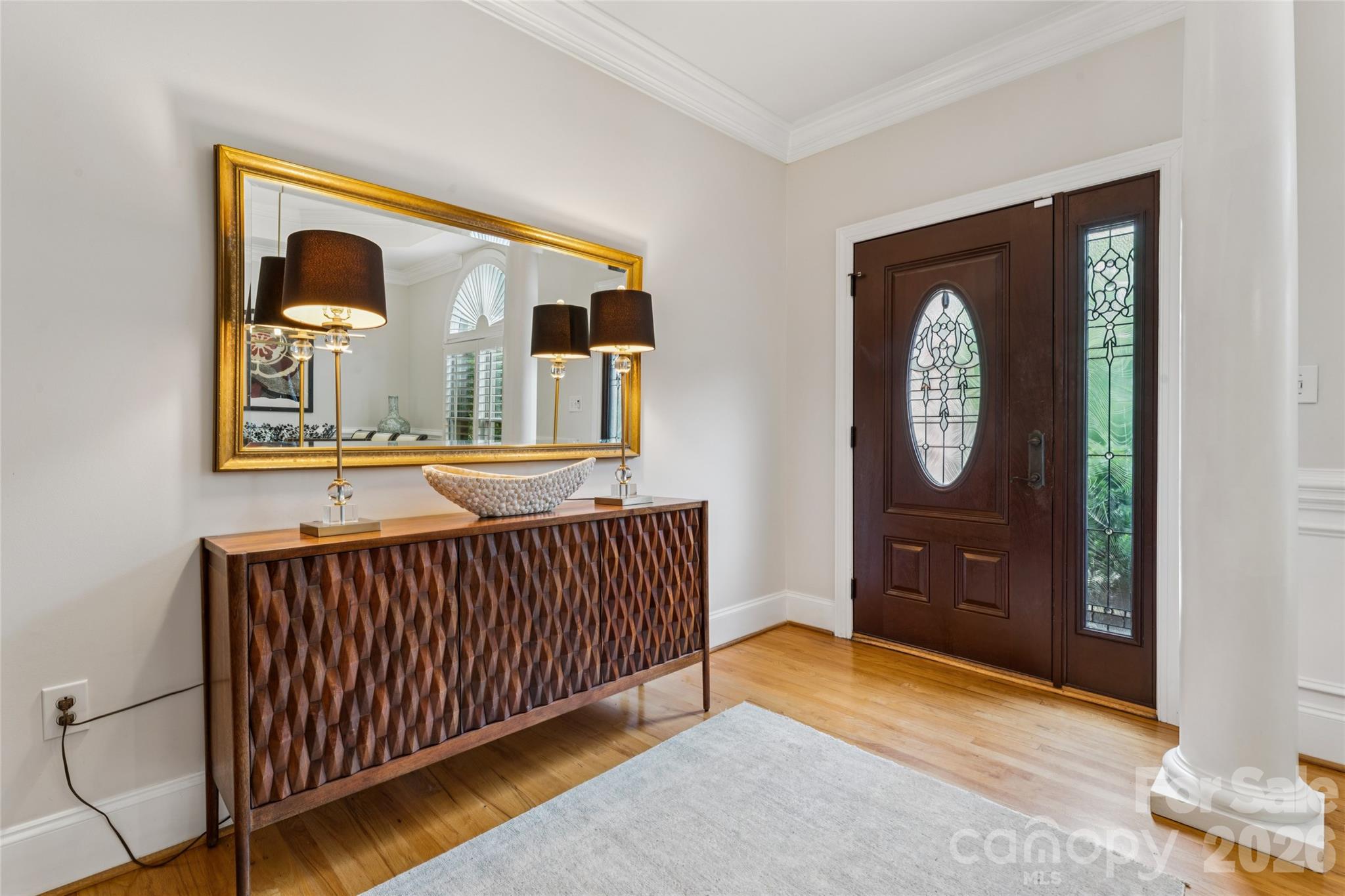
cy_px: 448
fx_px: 616
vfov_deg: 72.0
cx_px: 672
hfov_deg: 95.0
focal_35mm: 16
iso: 100
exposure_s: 1.3
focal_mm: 16.5
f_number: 13
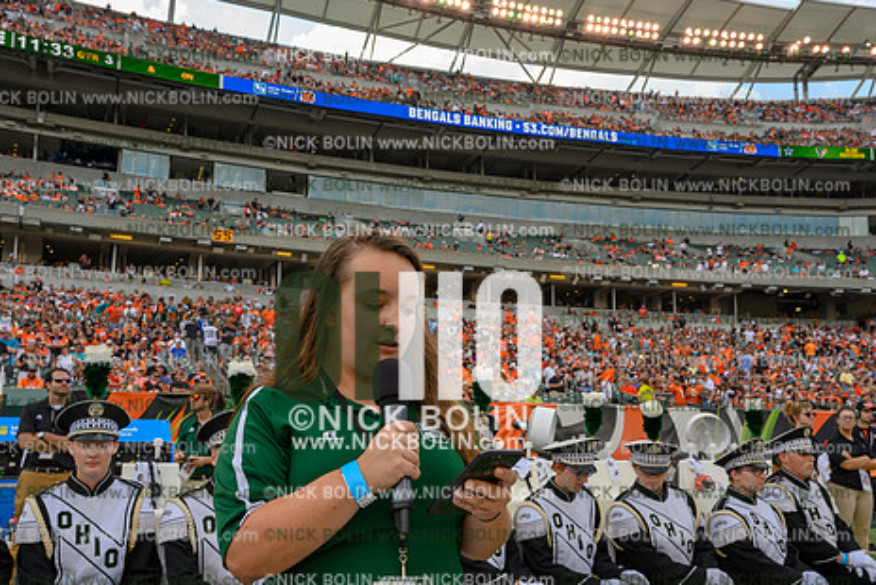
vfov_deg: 43.4
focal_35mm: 30
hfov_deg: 61.8
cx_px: 408
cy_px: 361
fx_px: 730
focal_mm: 24
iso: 80
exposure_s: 1/80
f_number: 7.1
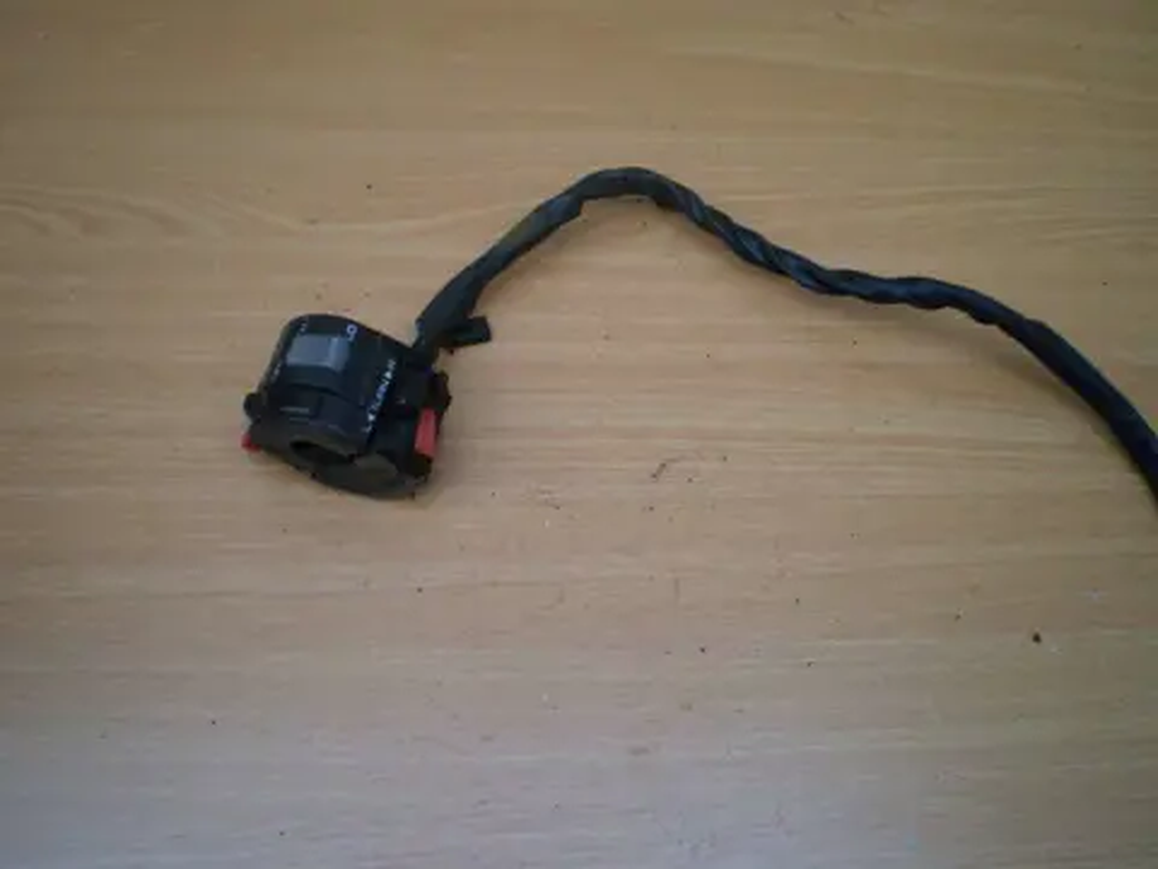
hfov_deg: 51.4
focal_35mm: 36
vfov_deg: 39.7
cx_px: 579
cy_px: 434
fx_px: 1204
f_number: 3.1
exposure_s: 1/30
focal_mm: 6.3
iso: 100
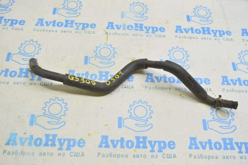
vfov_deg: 38.3
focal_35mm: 34
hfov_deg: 55.1
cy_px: 82
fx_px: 237
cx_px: 124
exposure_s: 1/20
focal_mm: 23
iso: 400
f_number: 5.6
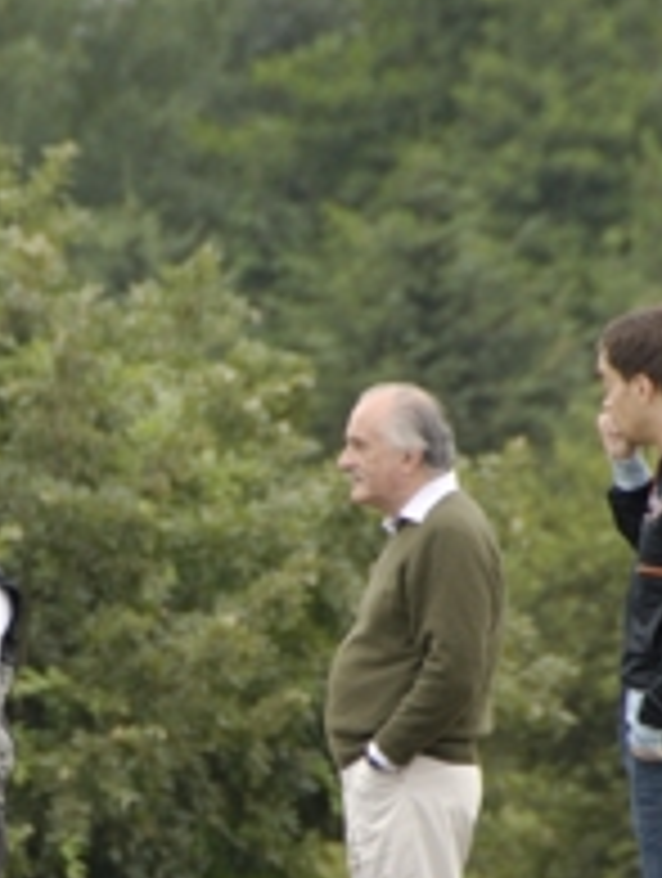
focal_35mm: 887
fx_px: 22544
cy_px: 671
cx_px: -9
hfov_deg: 1.7
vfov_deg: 2.2
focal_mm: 200
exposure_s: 1/250
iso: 400
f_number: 7.1
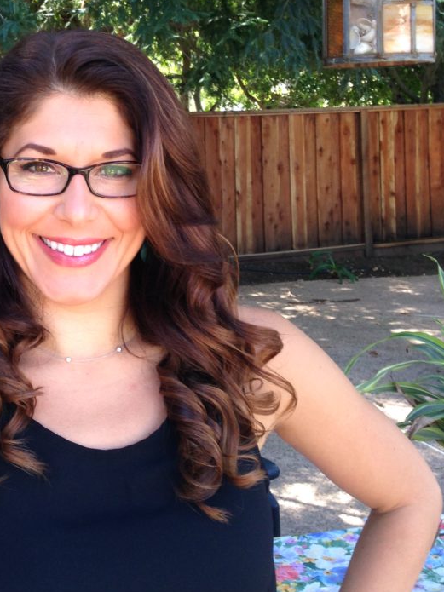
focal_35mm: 57
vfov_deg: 33.2
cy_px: 159
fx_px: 975
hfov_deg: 25.3
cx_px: 107
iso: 50
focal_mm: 4.12
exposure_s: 1/60
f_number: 2.4
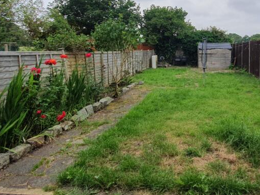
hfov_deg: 64.2
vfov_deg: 51.3
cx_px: 188
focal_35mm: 26
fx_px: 195
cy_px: 54
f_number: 2.2
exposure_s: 1/810
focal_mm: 1.8
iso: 50
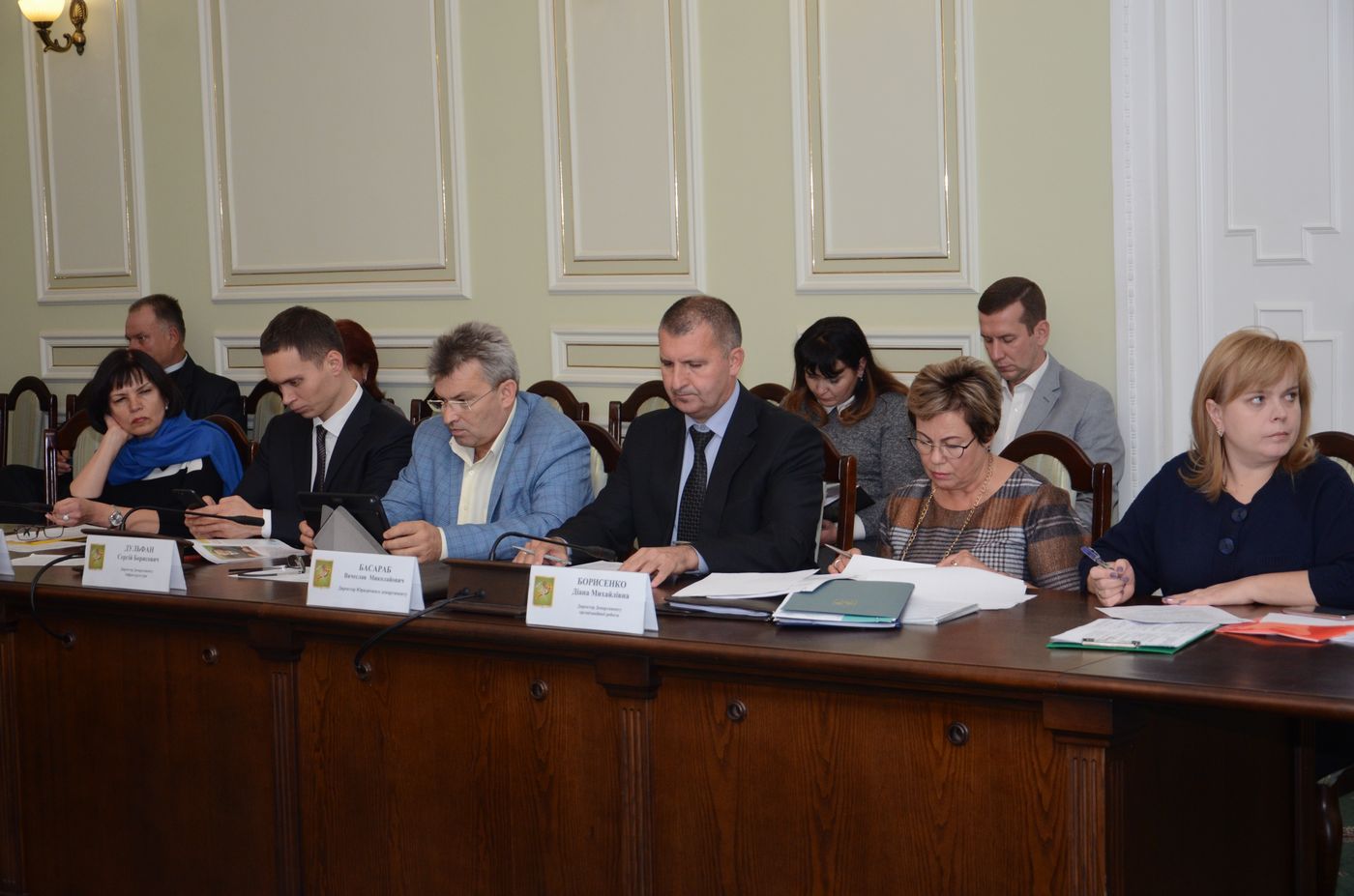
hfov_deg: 29.9
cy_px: 448
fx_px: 2533
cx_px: 677
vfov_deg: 20.1
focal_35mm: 68
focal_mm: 45
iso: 800
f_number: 4.8
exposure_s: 1/250
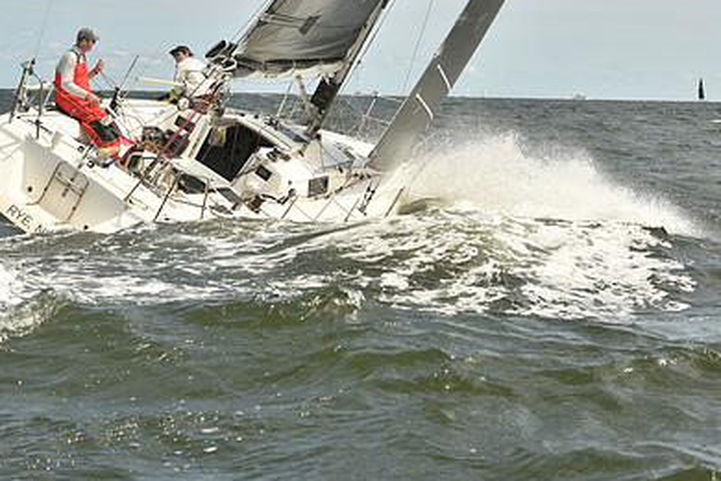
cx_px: 355
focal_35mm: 104
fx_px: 2083
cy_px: 132
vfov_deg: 13.1
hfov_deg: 19.6
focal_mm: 70
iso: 250
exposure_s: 1/800
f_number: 9
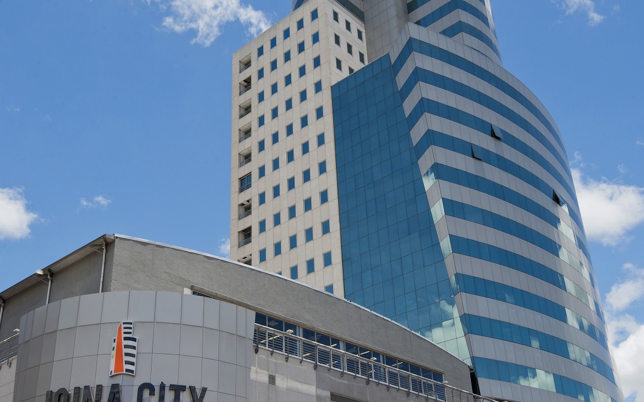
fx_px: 719
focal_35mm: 41
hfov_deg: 48.2
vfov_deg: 31.2
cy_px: 162
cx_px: 298
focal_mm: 31
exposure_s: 1/200
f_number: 13
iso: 250
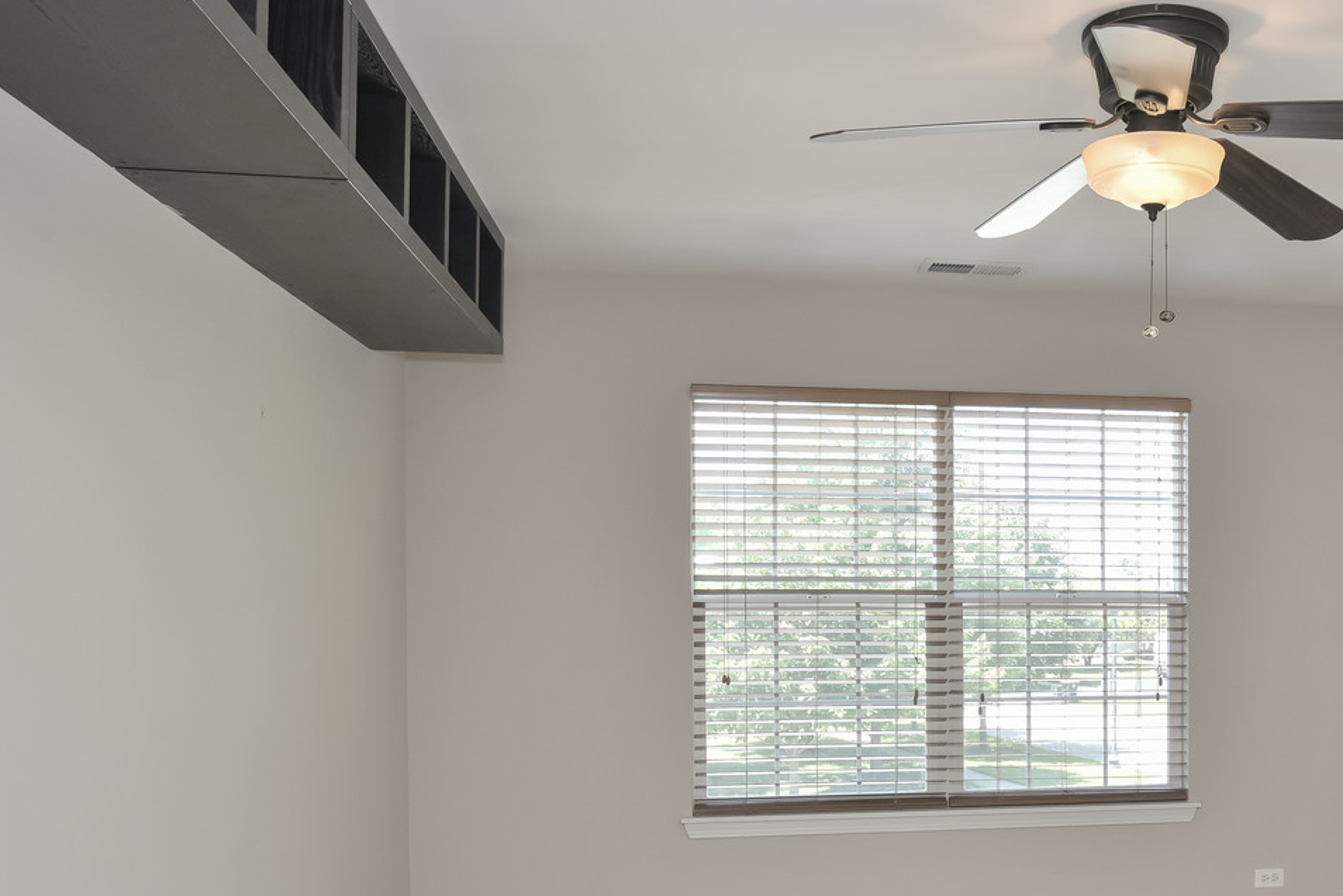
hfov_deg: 47.6
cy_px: 651
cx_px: 1018
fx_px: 1456
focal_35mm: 39
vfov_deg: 33.7
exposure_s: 1/60
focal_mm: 23
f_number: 8
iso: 400
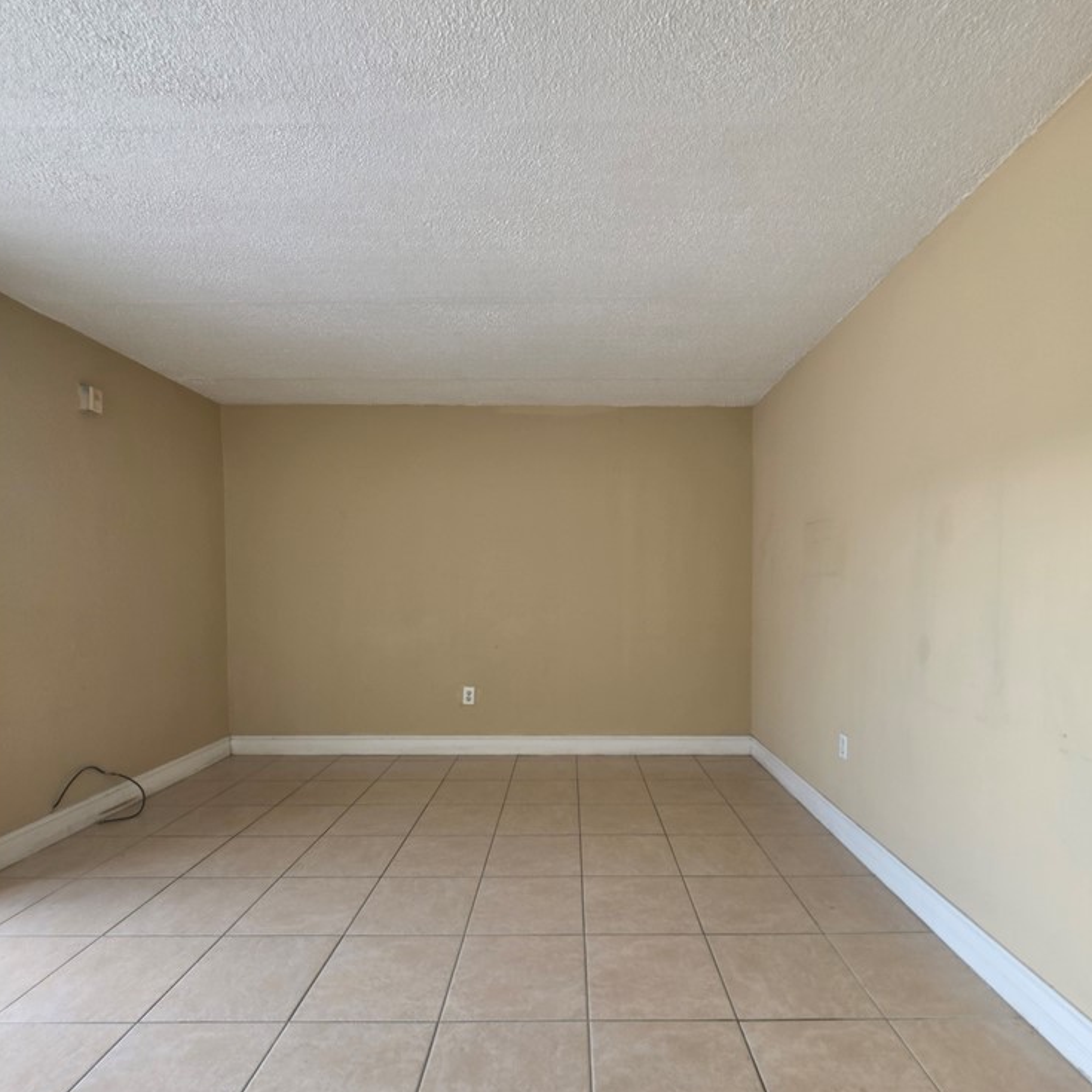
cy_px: 585
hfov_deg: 87.4
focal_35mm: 16
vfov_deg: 87.3
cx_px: 557
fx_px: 571
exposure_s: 1/120
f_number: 1.9
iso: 50
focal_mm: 2.2
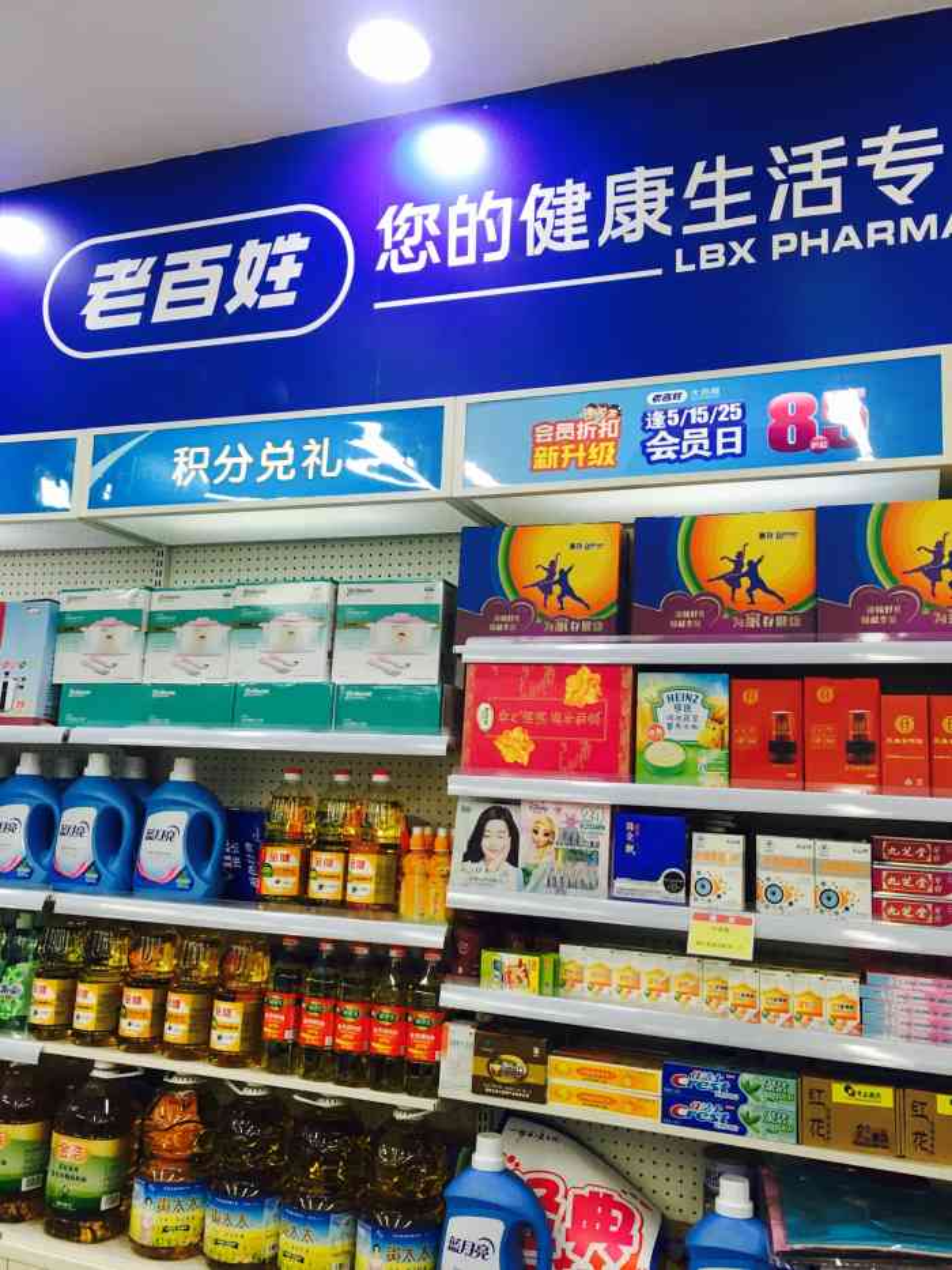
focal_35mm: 29
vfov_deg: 61.7
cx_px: 476
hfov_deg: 48.2
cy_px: 635
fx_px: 1063
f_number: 2.2
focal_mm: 4.15
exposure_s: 1/33
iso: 50
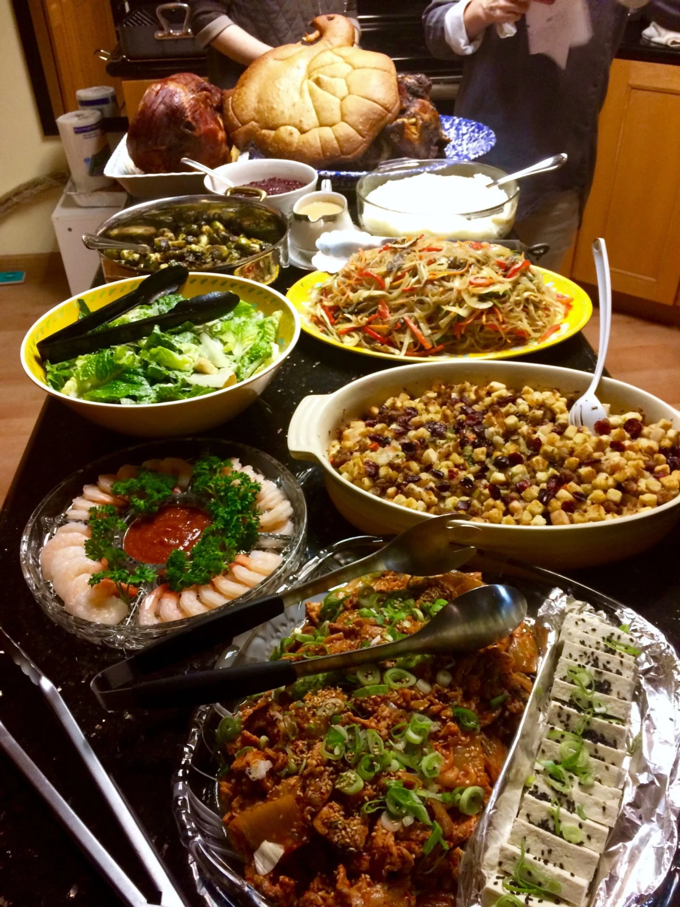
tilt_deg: -37.3
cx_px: 340
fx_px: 760
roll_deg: +2.3
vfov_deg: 61.7
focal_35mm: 29
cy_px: 454
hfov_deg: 48.2
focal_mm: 4.15
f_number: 2.2
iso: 200
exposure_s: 1/30
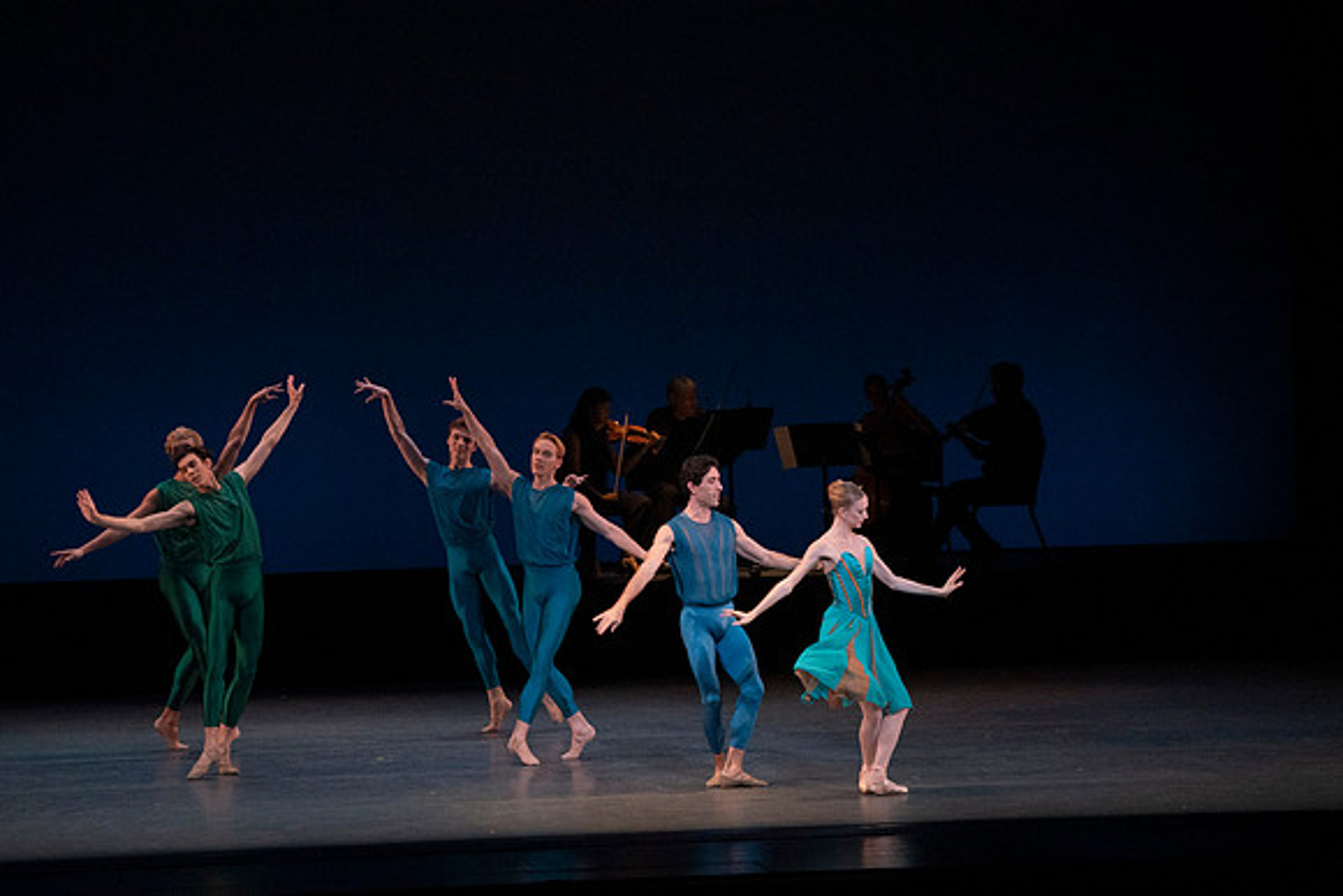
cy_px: 448
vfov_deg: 7.4
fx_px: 6903
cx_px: 672
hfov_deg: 11.1
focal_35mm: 185
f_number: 7.1
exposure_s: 1/400
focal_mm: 185
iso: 8000
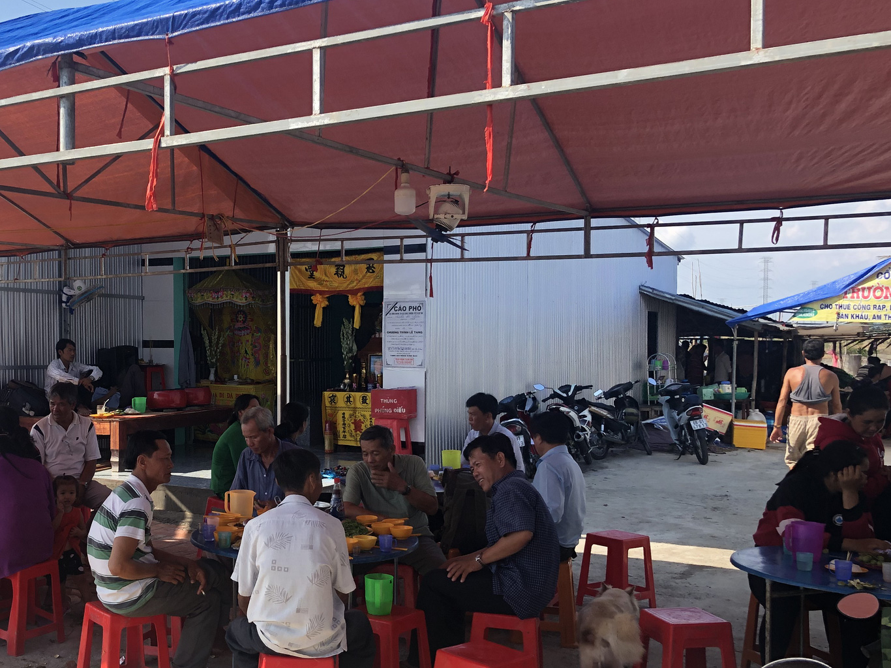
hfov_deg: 44.6
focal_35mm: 41
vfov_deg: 35.0
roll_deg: +0.3
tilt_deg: -2.7
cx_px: 250
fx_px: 1055
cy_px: 391
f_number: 1.8
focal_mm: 4
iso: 20
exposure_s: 1/889
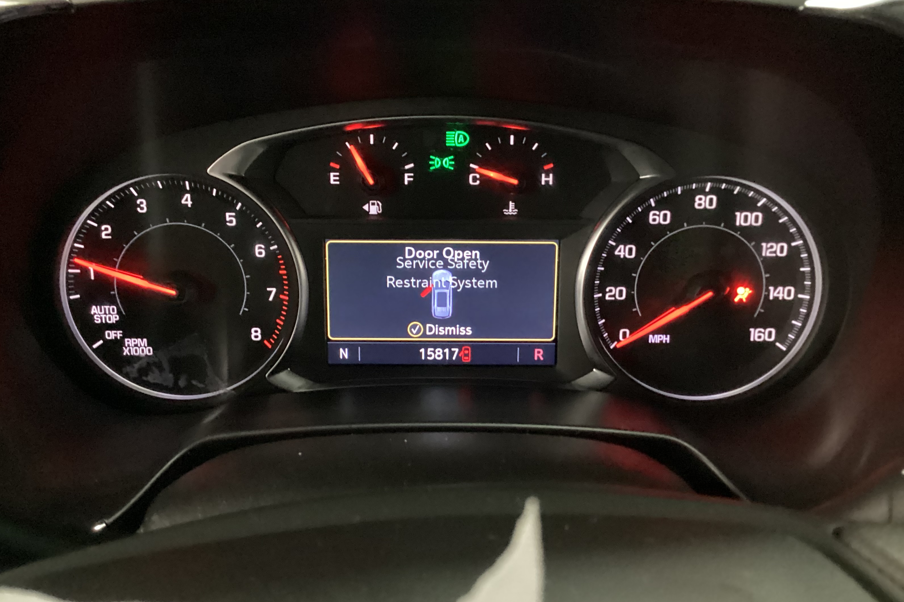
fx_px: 829
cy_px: 295
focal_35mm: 33
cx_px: 445
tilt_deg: -24.9
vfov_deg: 40.0
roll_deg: +0.6
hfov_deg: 57.2
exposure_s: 1/17
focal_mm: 3.3
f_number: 2.4
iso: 800
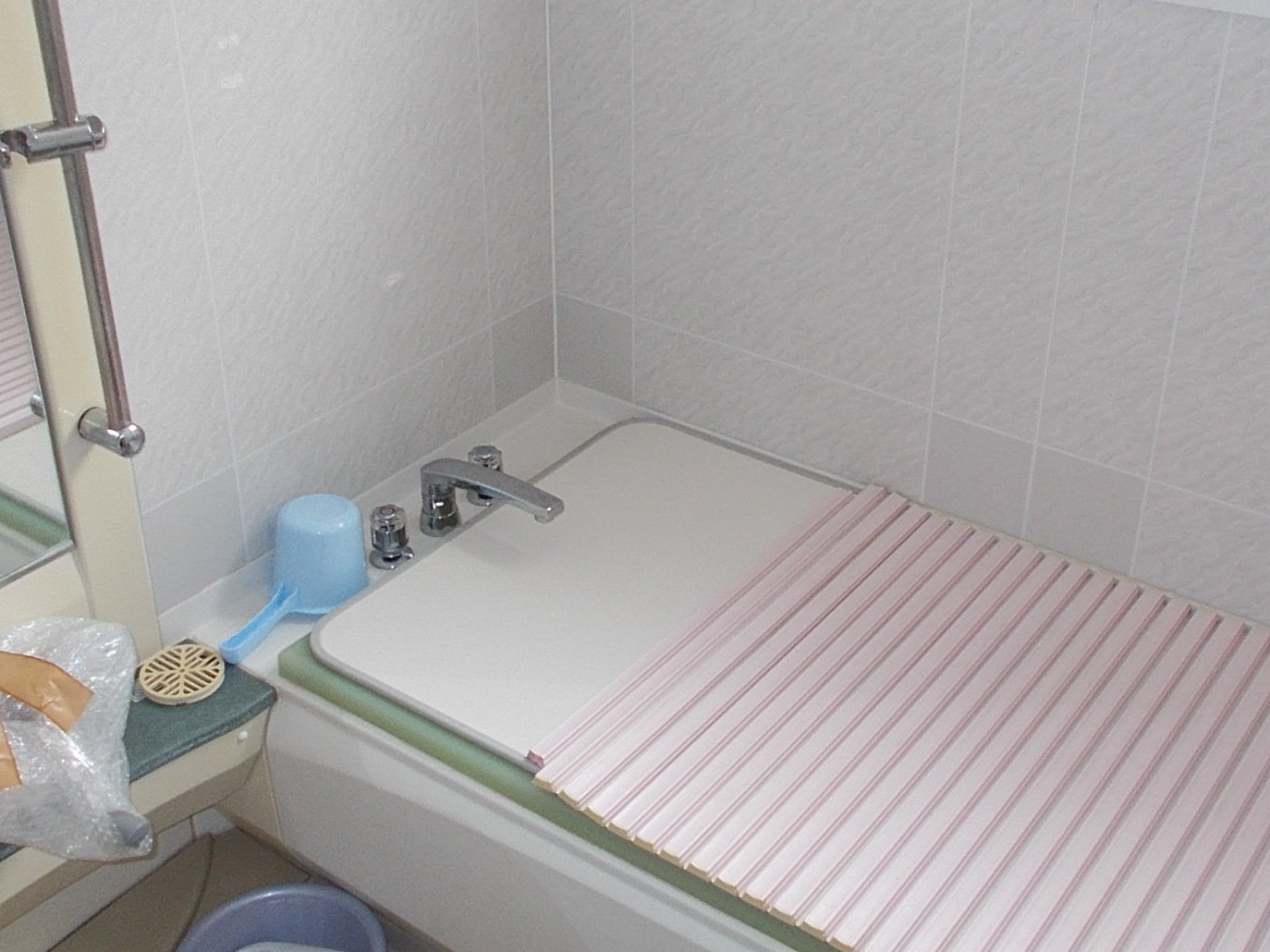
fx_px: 1577
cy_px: 433
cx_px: 639
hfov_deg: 43.9
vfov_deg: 33.6
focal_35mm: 43
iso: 140
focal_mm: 4.6
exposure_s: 1/25
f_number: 3.2
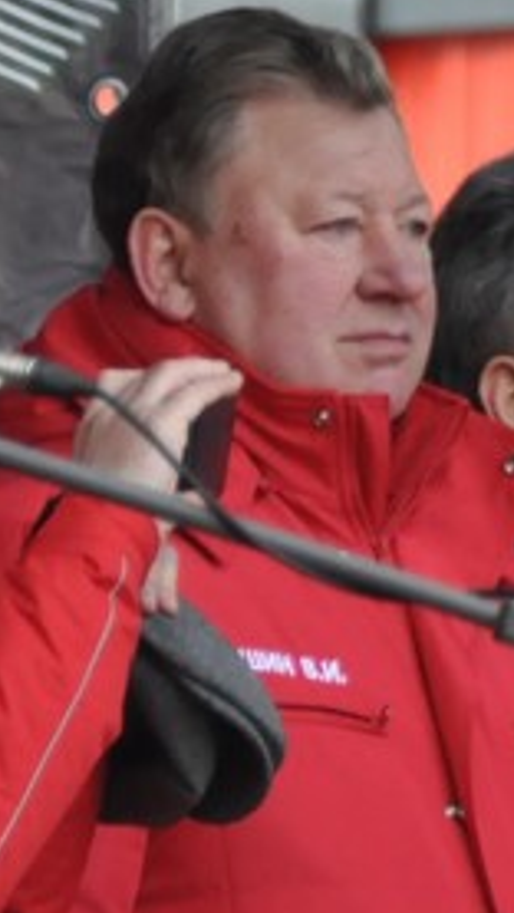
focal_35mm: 1212
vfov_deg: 1.8
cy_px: 363
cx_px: 1186
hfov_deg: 1.0
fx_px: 29344
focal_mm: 185
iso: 1000
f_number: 6
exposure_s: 1/500
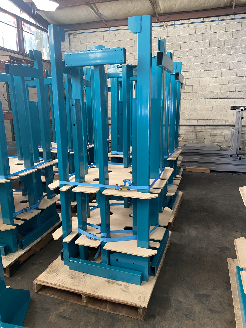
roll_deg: +1.1
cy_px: 164
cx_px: 123
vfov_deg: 67.3
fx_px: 246
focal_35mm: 26
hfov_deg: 53.1
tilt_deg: -12.6
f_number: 1.8
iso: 125
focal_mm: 4.25
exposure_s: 1/60
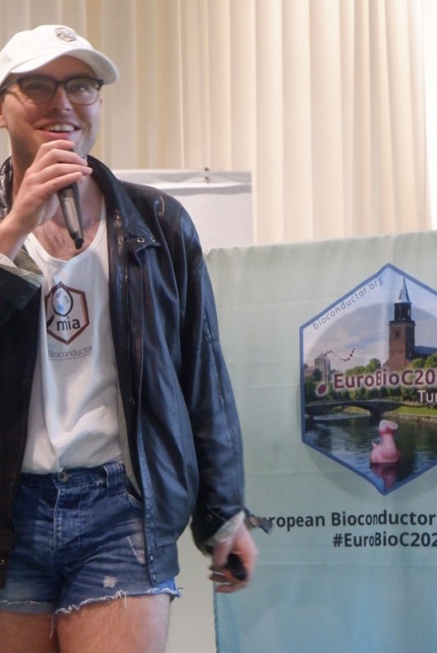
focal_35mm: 121
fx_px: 2199
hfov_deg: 11.3
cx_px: 155
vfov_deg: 16.9
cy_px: 416
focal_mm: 32.3
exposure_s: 1/50
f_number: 4.9
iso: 2000
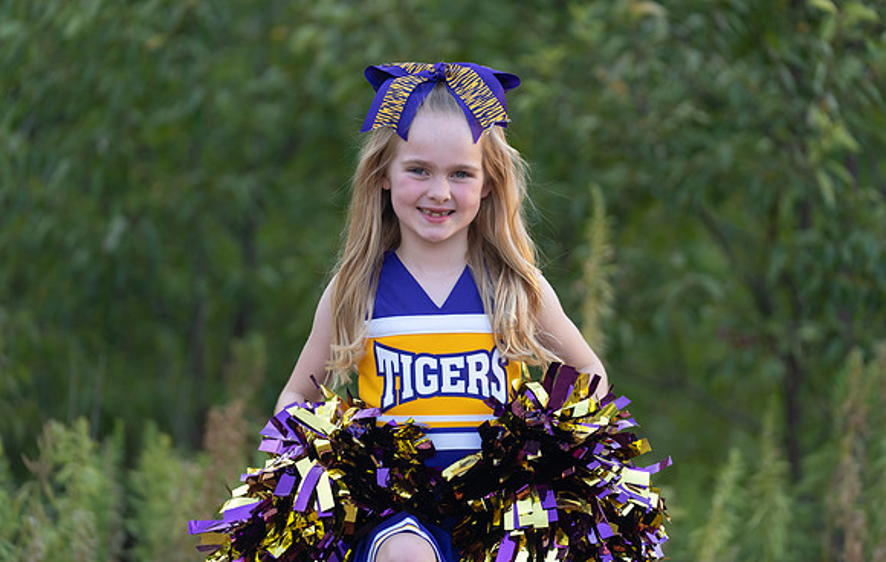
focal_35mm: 150
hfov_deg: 13.9
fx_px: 3632
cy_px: 291
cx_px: 463
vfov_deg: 8.9
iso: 250
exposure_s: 1/320
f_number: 2.8
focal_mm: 130
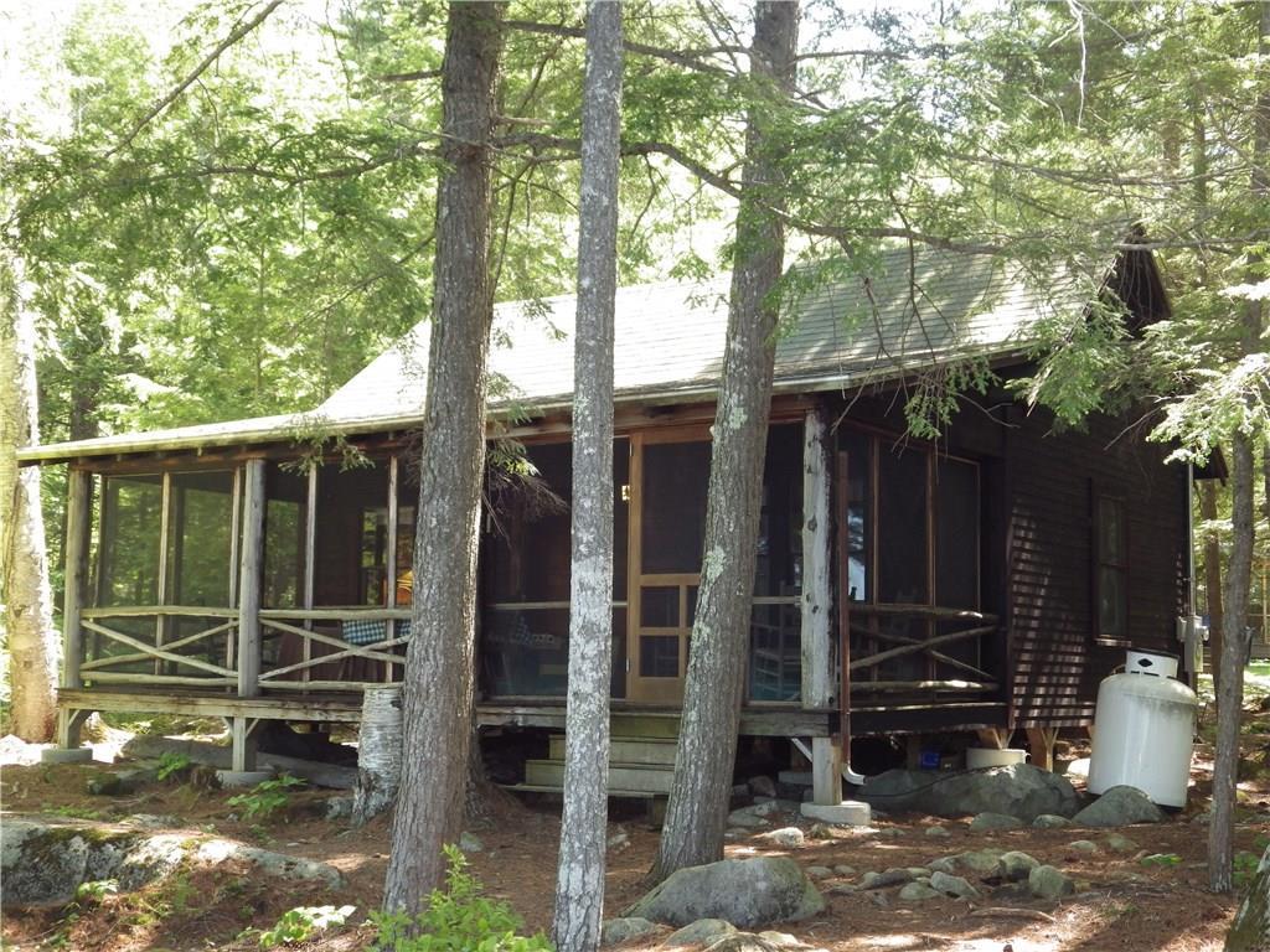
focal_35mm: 50
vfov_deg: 29.1
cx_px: 635
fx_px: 1834
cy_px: 476
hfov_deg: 38.2
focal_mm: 9
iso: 200
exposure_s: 1/60
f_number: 3.8
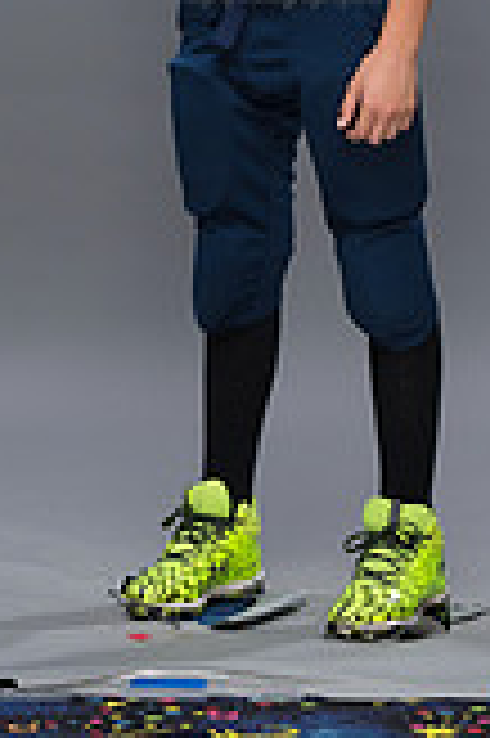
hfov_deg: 6.2
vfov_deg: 9.3
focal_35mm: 220
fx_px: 4501
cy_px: -117
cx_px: 292
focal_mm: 80
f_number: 6.3
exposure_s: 1/250
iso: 320
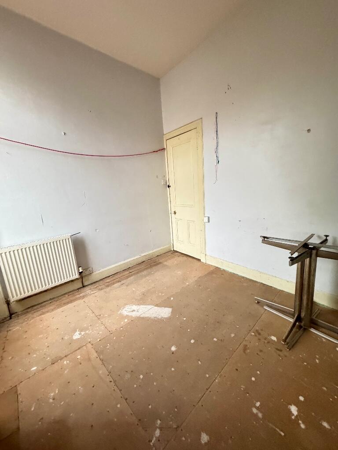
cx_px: 169
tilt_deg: -12.4
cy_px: 225
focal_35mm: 14
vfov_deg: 102.1
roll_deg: +3.0
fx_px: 182
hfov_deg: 85.7
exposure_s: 1/53
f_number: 2.2
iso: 1250
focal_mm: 2.22
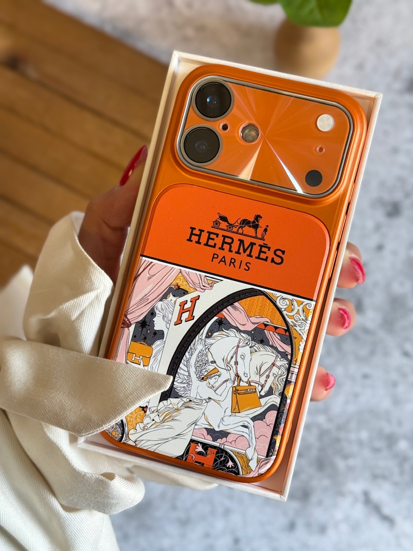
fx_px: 764
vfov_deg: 39.7
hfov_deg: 30.3
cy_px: 276
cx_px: 206
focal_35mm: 48
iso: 100
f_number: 1.78
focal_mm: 6.76
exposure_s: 1/90
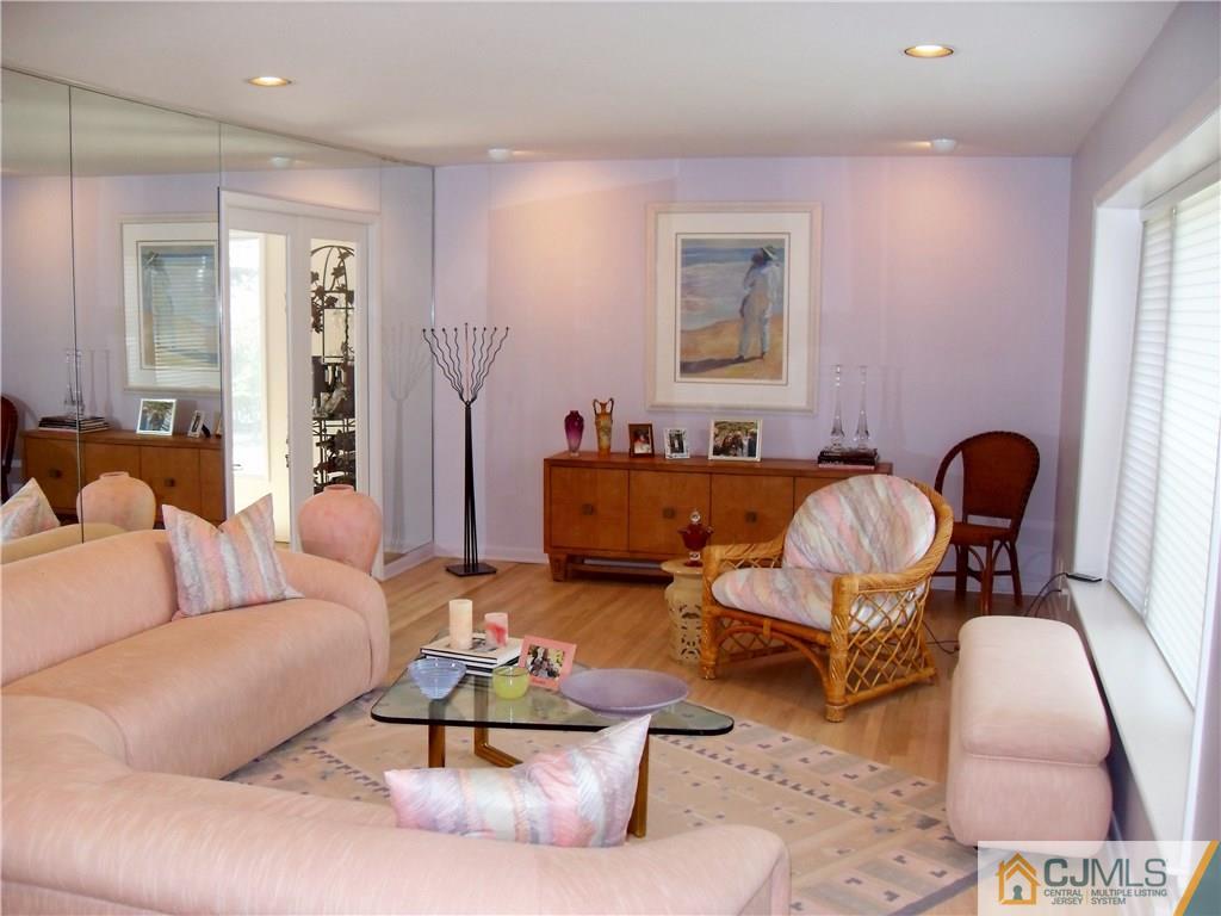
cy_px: 458
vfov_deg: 41.8
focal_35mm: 34
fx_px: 1199
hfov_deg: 54.0
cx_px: 610
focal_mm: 6.3
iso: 160
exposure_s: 1/45
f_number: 2.8
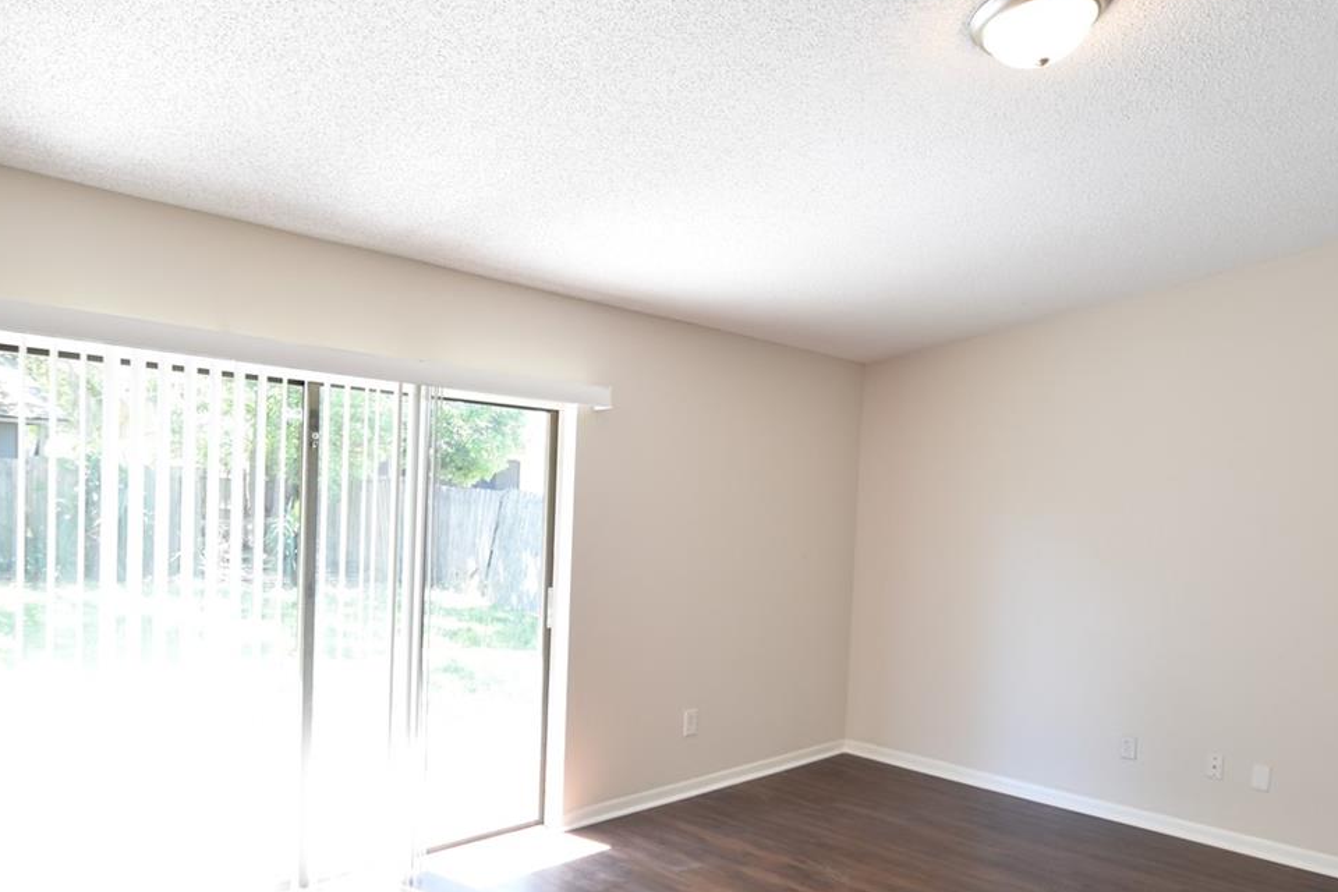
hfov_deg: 71.5
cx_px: 631
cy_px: 544
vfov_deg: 50.9
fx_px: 929
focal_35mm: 25
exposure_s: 1/80
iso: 400
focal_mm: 10
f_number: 4.5
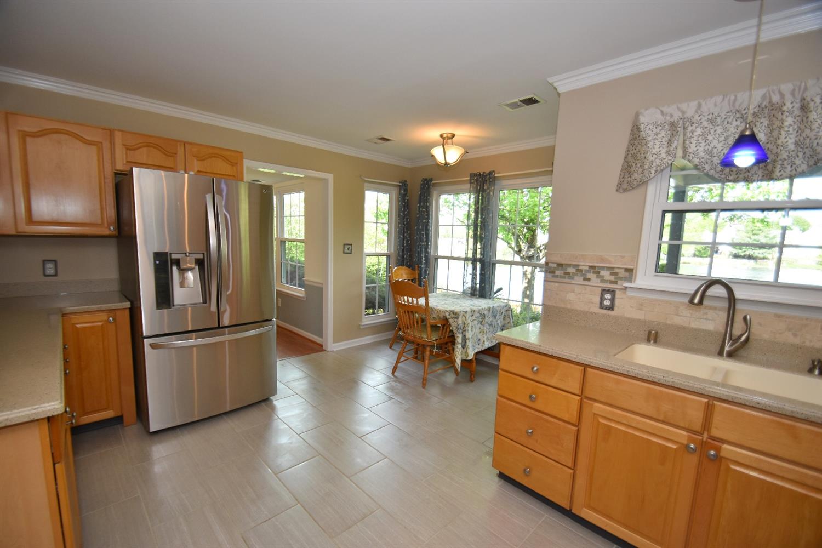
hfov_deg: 100.4
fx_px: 342
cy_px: 274
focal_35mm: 15
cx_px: 411
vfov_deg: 77.3
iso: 320
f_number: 4
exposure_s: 1/60
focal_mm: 10
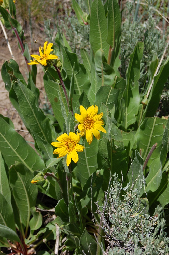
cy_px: 128
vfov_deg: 17.1
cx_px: 84
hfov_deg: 11.4
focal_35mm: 120
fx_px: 846
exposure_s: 1/640
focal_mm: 80
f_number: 8
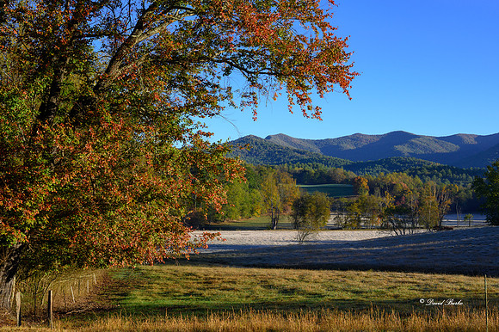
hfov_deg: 41.9
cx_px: 250
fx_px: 651
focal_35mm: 47
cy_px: 166
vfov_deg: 28.6
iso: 100
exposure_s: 1/50
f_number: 11
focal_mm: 47
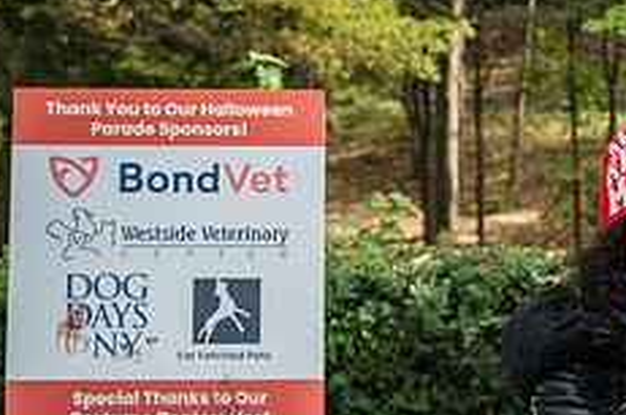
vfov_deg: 12.1
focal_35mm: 111
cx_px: 723
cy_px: 420
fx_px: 1926
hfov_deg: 17.7
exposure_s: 1/1000
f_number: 4
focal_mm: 42
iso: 1000
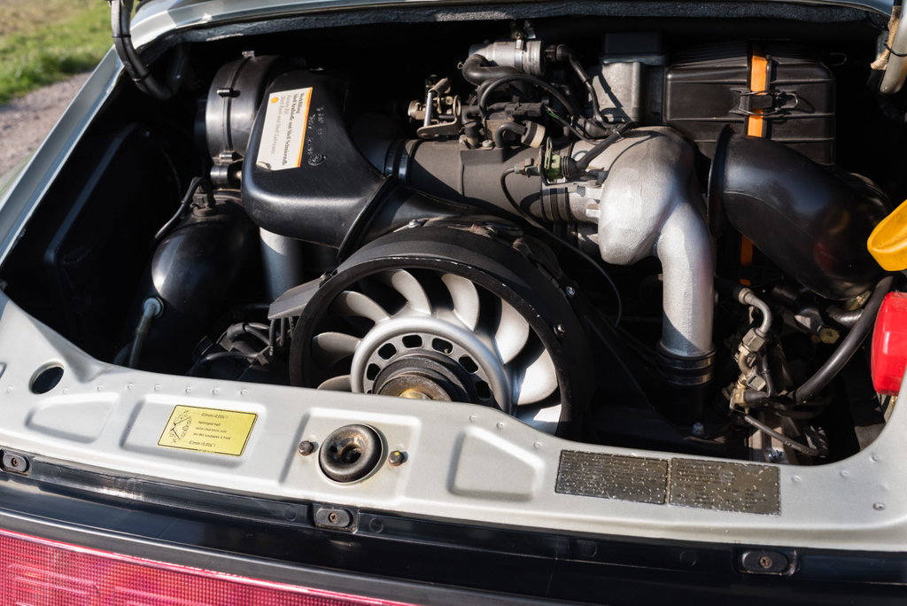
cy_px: 303
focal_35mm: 35
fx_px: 882
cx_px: 454
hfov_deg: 54.4
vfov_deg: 37.9
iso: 500
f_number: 8
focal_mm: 35
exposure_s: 1/200
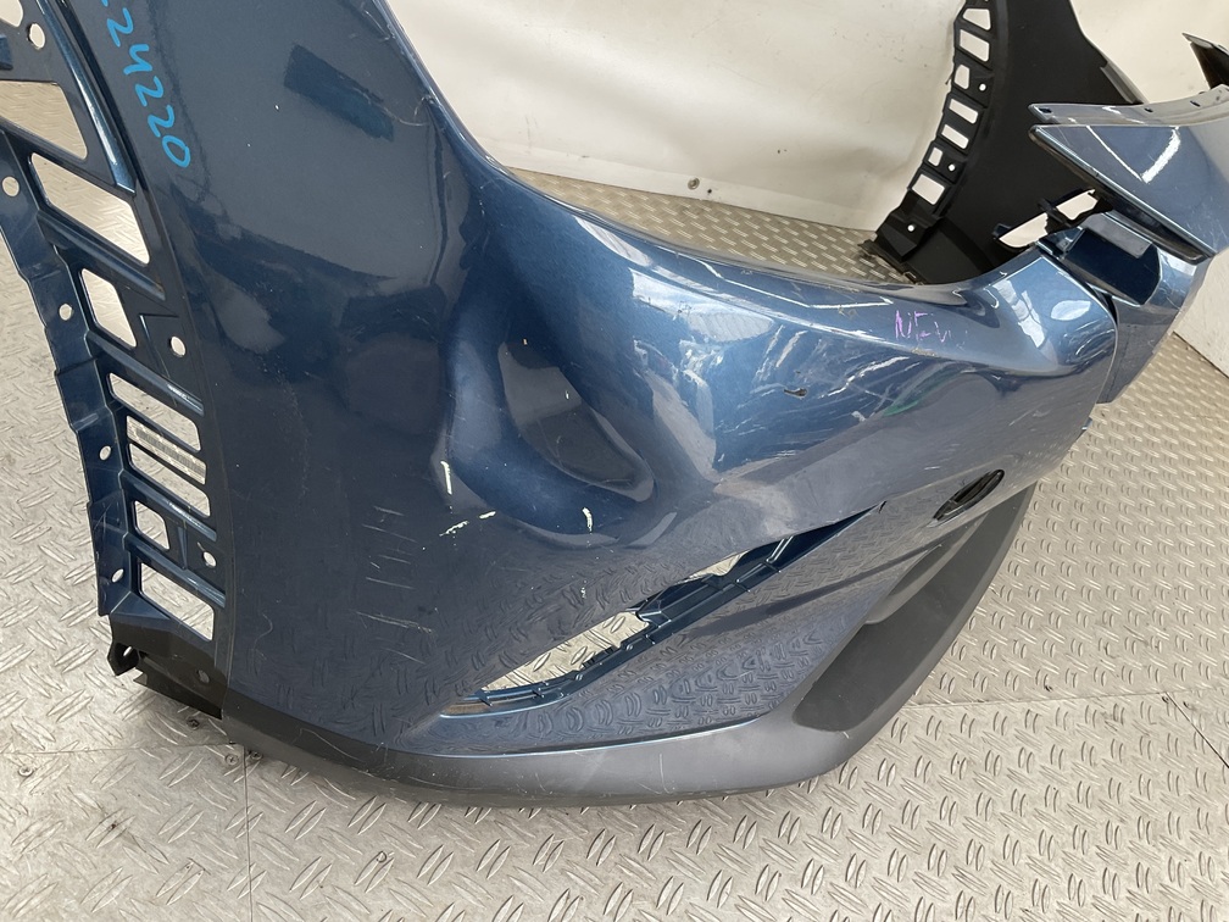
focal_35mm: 29
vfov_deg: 48.2
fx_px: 1030
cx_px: 614
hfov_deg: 61.7
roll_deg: -23.3
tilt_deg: -33.5
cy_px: 461
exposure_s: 1/120
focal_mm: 3
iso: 32
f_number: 1.8
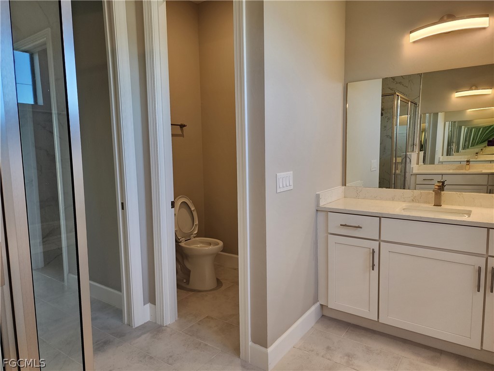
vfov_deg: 58.9
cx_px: 247
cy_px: 186
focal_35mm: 23
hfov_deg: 73.9
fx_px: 328
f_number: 1.8
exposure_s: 1/120
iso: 100
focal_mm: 6.4
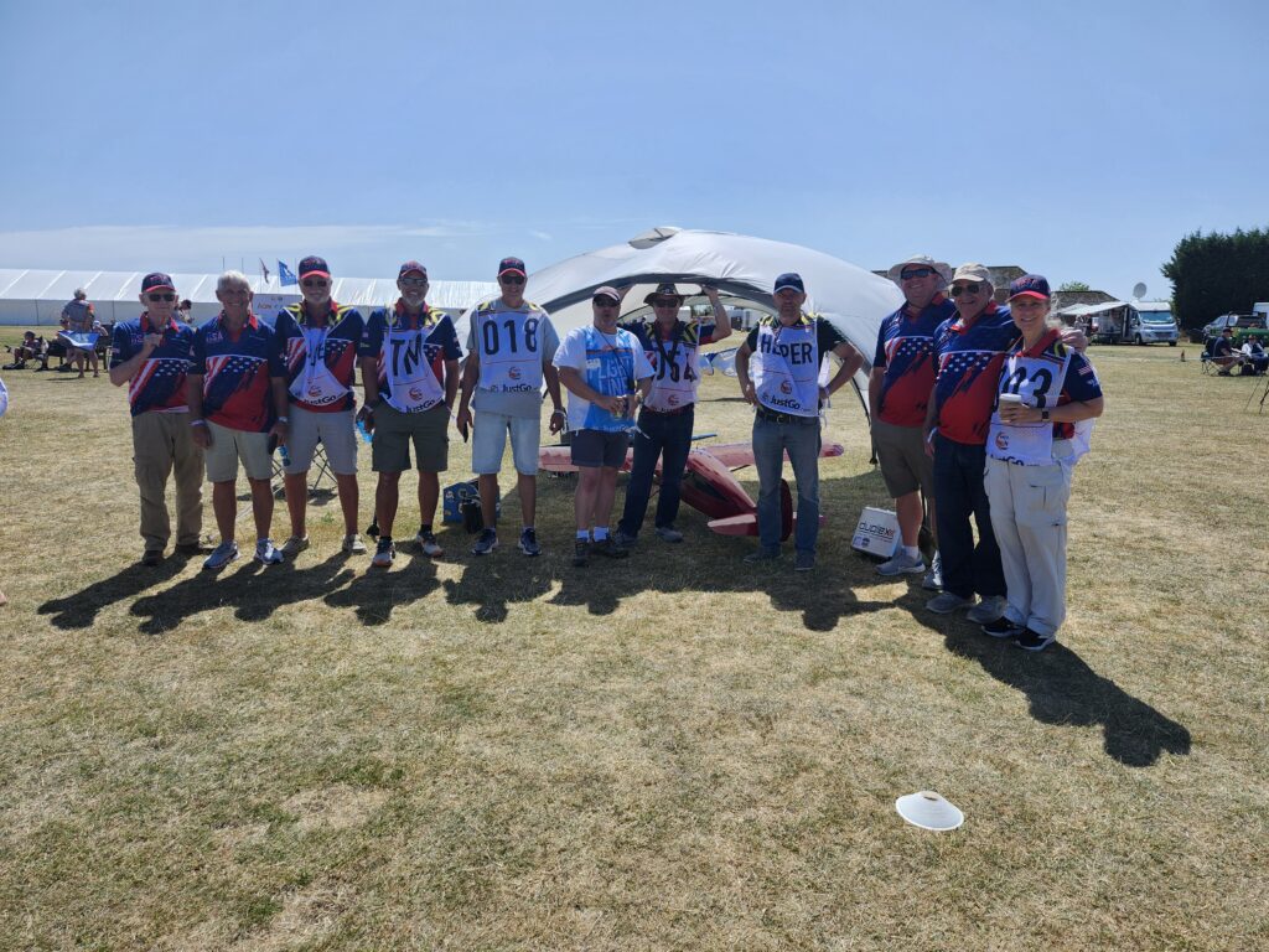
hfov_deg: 73.9
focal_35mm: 23
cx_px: 634
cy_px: 476
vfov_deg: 58.9
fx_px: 843
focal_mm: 5.54
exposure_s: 1/1533
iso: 25
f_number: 1.8
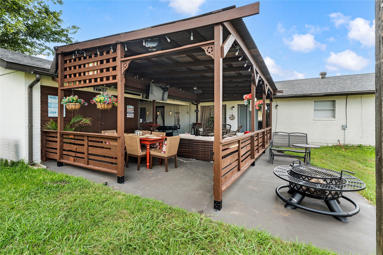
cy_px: 128
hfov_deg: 93.3
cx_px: 192
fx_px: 181
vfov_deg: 70.4
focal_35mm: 17
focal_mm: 17
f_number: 10
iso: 125
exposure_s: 1/2
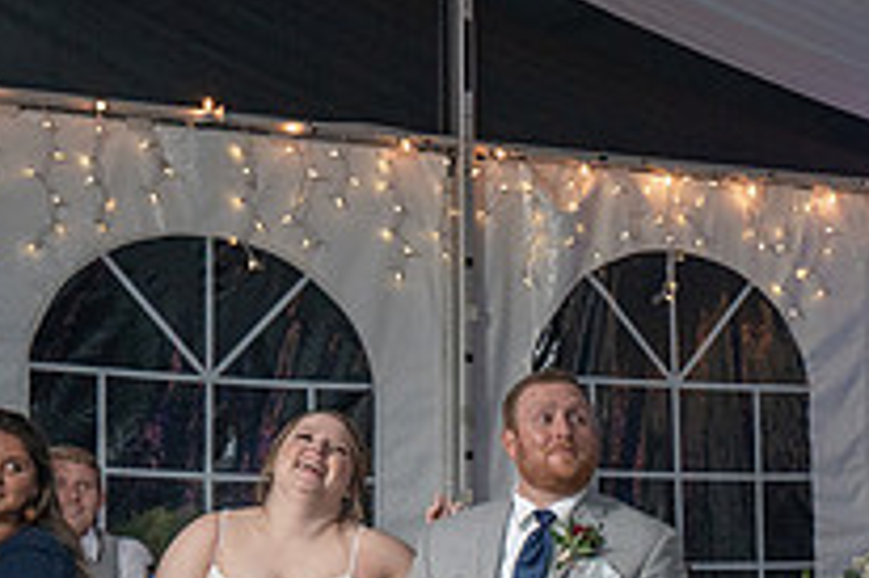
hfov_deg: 17.6
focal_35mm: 107
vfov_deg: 12.5
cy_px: 661
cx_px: 1199
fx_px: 2581
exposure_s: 1/250
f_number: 5.6
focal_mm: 34
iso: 2000
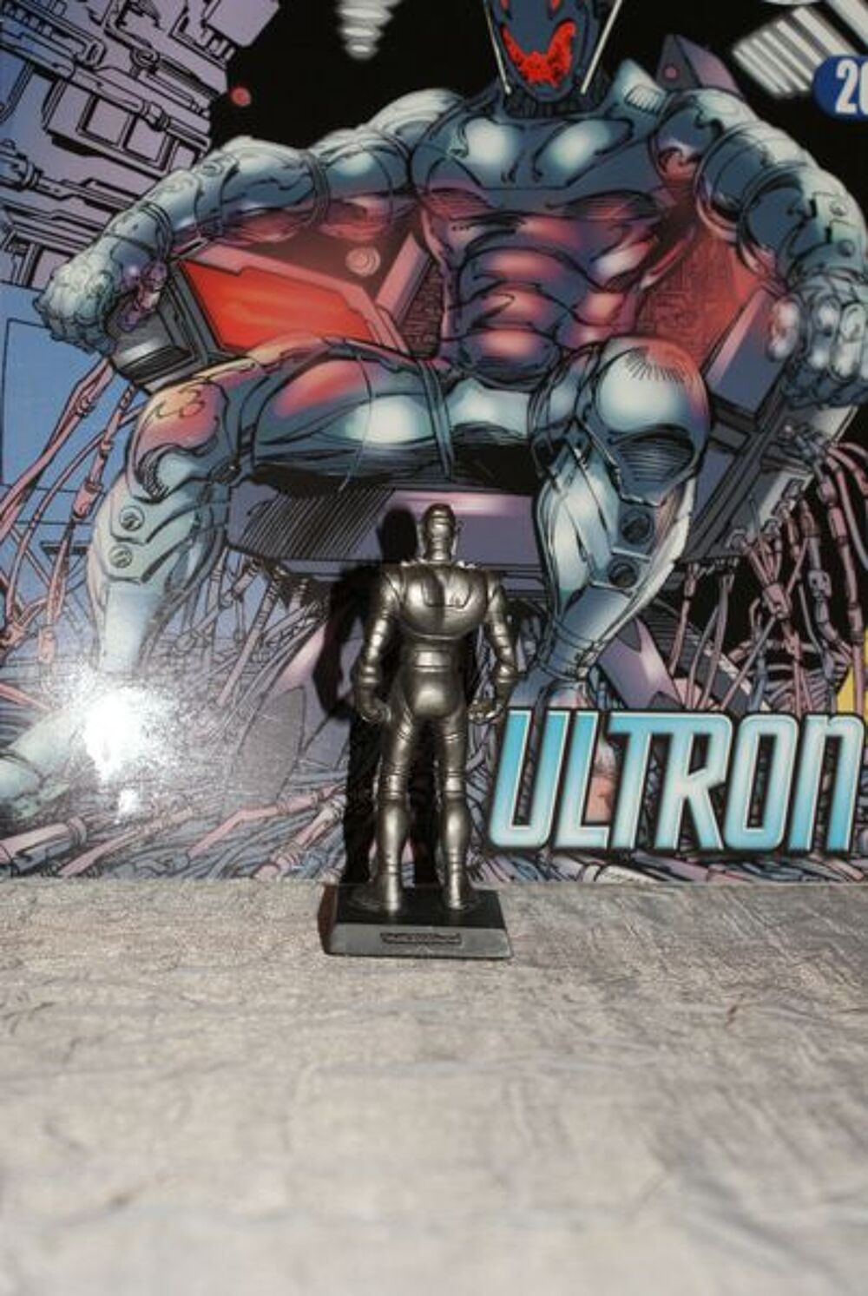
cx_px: 434
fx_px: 2163
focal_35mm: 60
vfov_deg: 33.4
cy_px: 648
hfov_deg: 22.7
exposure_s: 1/60
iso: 400
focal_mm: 40
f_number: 5.6
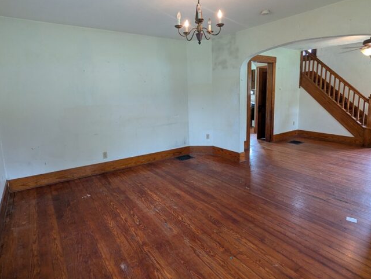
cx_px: 193
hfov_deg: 81.6
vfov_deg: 66.0
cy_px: 126
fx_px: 215
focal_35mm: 20
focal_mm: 2.35
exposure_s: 1/40
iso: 128
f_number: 2.2
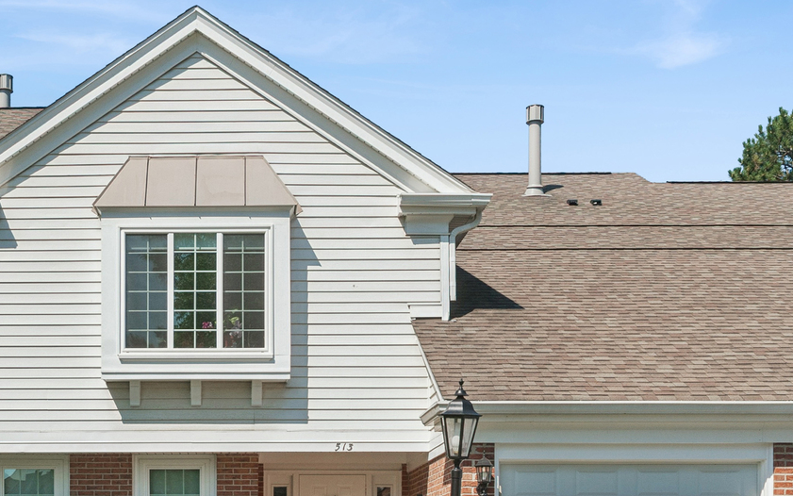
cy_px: 304
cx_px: 155
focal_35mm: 57
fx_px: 1232
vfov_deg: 22.7
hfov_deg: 34.5
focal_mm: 29
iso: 400
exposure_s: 1/1600
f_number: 8
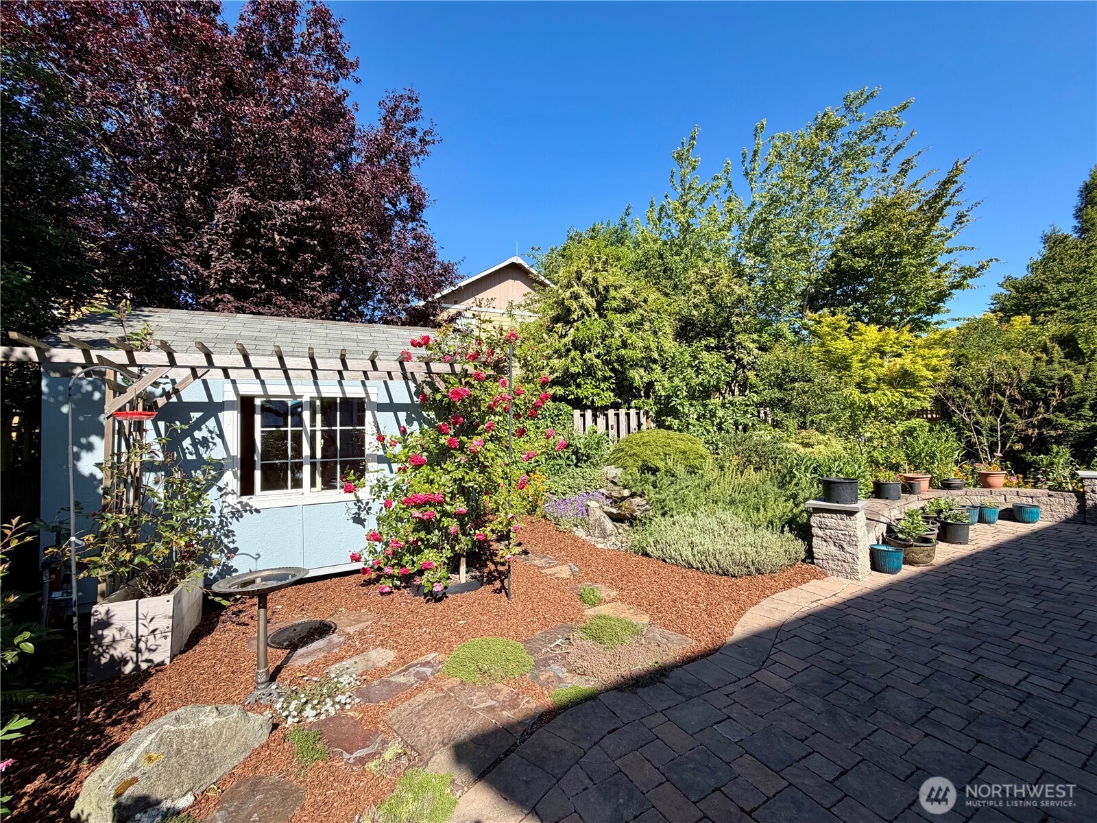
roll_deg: +2.3
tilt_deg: +1.6
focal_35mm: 14
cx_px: 548
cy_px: 412
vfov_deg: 85.7
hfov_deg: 102.1
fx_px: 444
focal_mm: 2.22
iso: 40
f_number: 2.2
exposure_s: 1/770
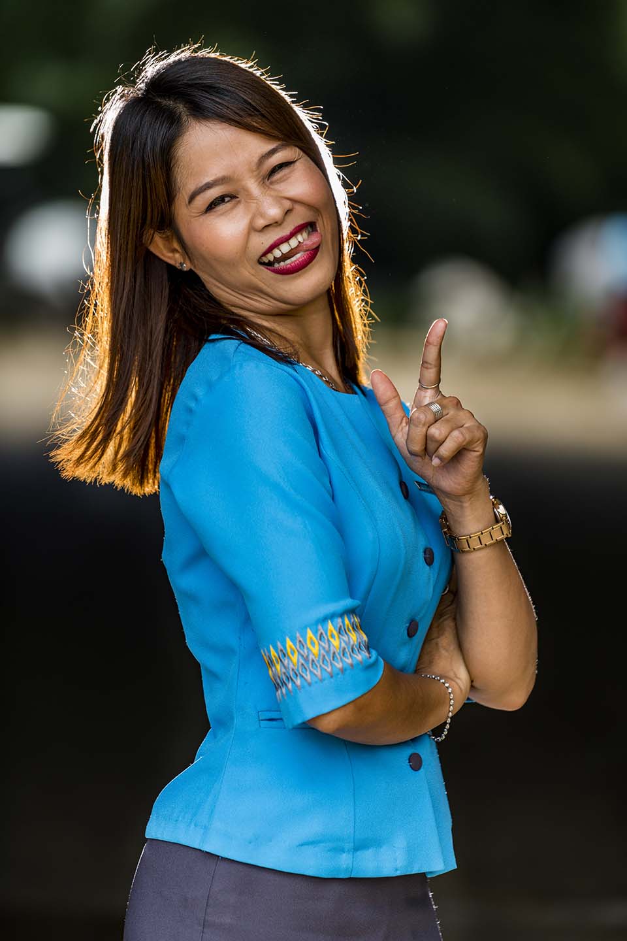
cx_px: 314
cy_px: 470
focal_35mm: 200
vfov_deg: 10.3
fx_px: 5225
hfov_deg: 6.9
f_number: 2.8
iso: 100
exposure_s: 1/500
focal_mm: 200
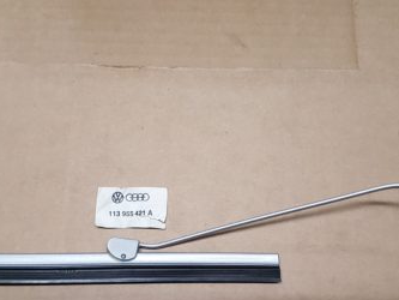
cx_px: 189
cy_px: 167
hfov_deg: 47.8
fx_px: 450
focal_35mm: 39
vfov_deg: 36.8
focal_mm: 4.2
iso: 200
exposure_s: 1/50
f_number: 1.7
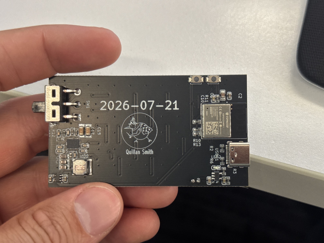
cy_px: 122
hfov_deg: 39.7
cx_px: 162
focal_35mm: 48
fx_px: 449
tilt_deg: -54.8
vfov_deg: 30.3
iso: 320
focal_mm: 6.76
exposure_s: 1/40
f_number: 1.78
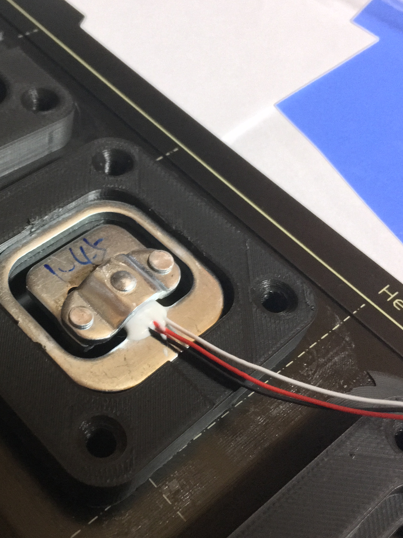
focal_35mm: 43
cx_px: 84
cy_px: 280
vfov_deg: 43.8
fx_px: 668
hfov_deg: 32.7
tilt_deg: -52.9
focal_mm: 4.15
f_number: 2.2
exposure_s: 1/17
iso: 400
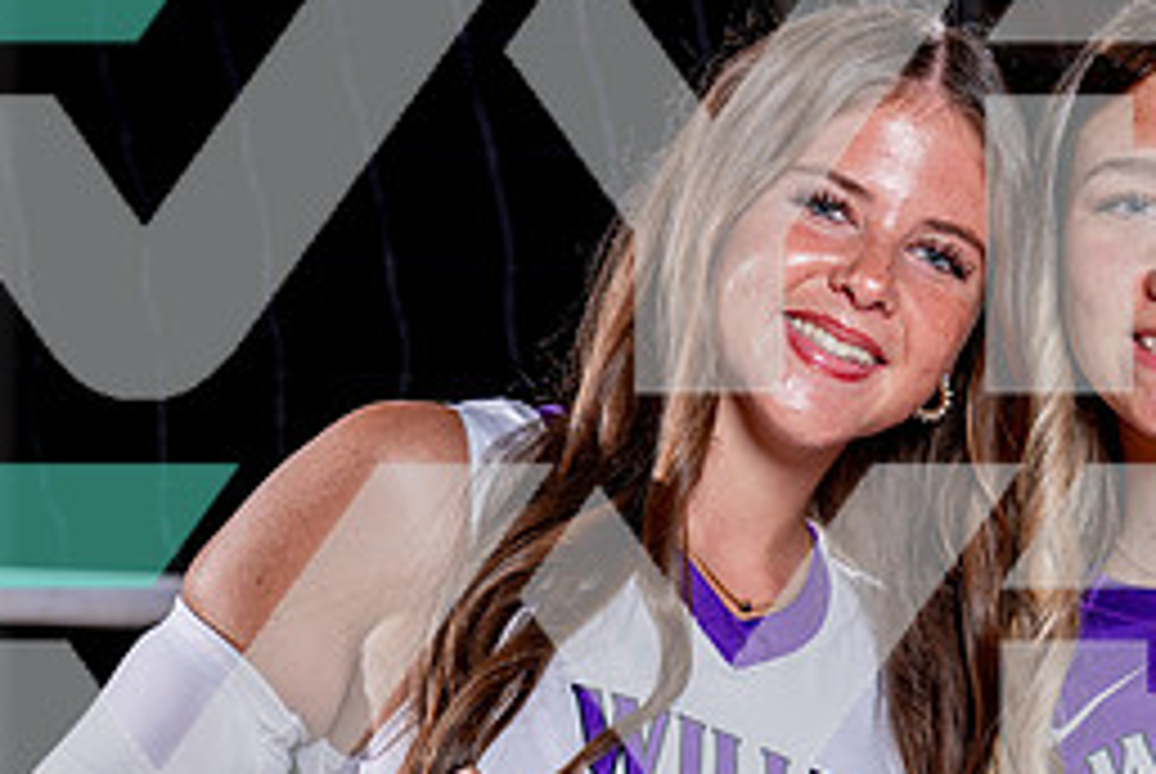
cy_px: 704
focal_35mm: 170
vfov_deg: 8.1
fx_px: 5465
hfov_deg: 12.0
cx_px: 913
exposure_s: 1/250
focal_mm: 70
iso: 100
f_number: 4
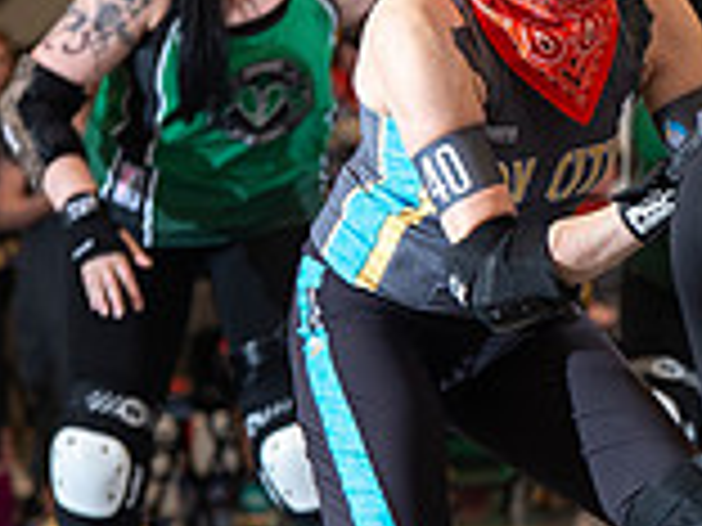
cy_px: 290
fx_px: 10850
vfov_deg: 2.8
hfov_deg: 3.7
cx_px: 1120
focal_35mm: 535
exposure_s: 1/160
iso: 640
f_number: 5.6
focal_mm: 150
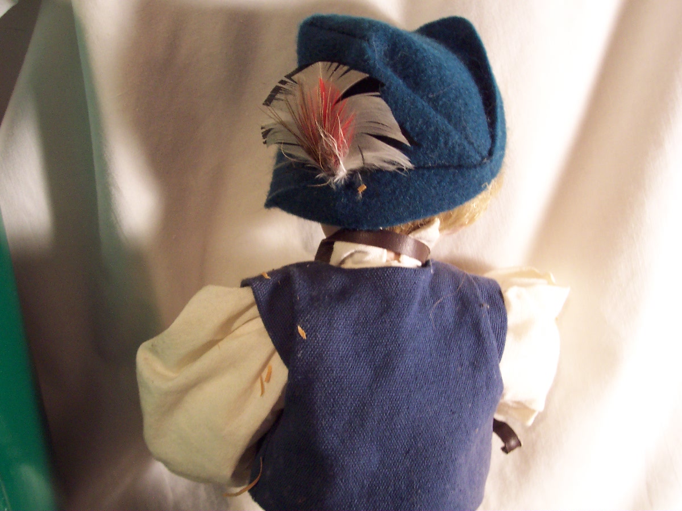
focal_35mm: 37
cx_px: 341
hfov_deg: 50.1
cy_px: 256
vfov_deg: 38.7
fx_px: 729
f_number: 2.8
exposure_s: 1/10
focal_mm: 5.6
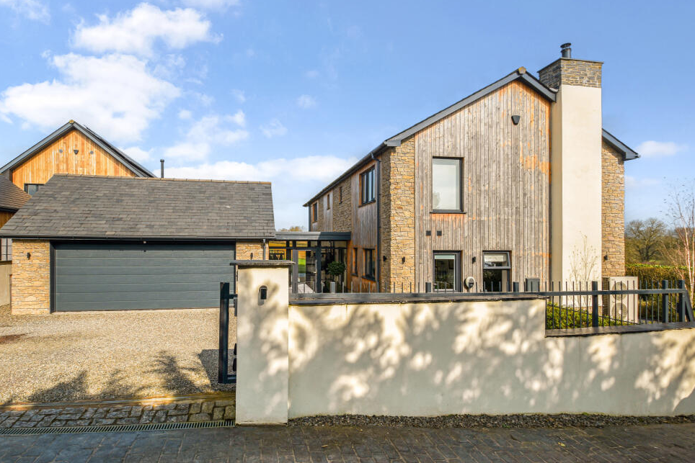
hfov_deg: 91.4
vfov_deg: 68.8
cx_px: 327
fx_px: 338
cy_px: 237
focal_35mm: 18
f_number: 9
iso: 100
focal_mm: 11
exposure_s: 1/320
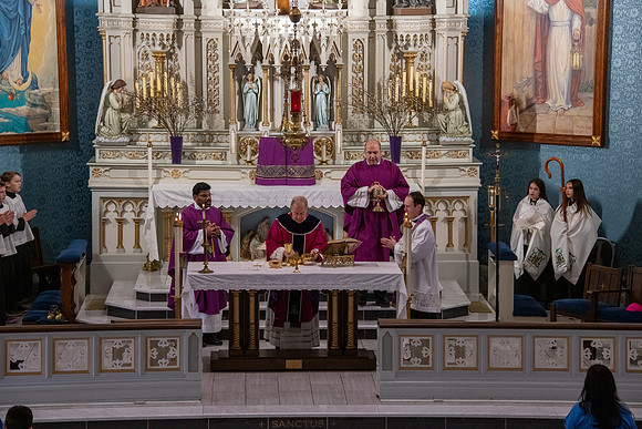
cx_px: 321
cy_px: 214
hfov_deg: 16.8
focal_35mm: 122
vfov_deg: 11.2
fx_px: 2176
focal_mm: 122
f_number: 9
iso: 4000
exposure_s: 1/100
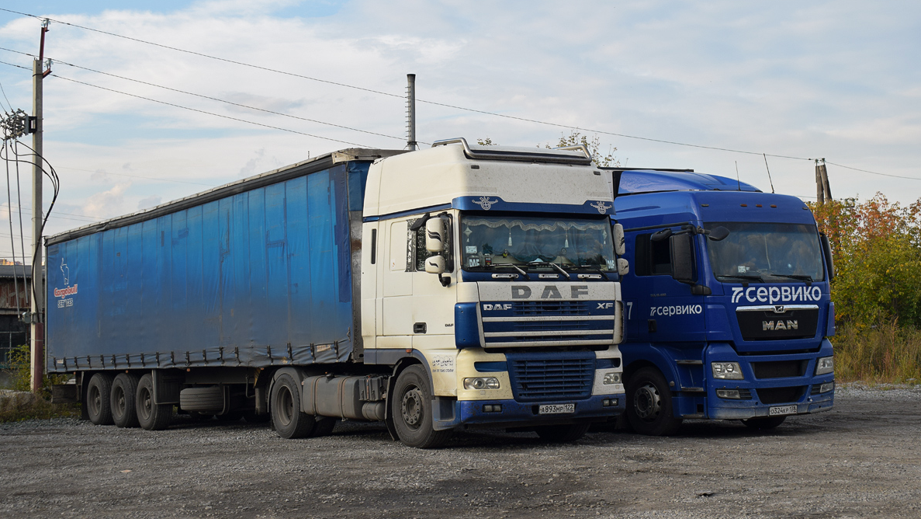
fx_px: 1319
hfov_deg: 38.5
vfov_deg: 22.2
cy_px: 218
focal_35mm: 54
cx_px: 458
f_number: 6.3
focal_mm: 34
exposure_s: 1/250
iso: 200
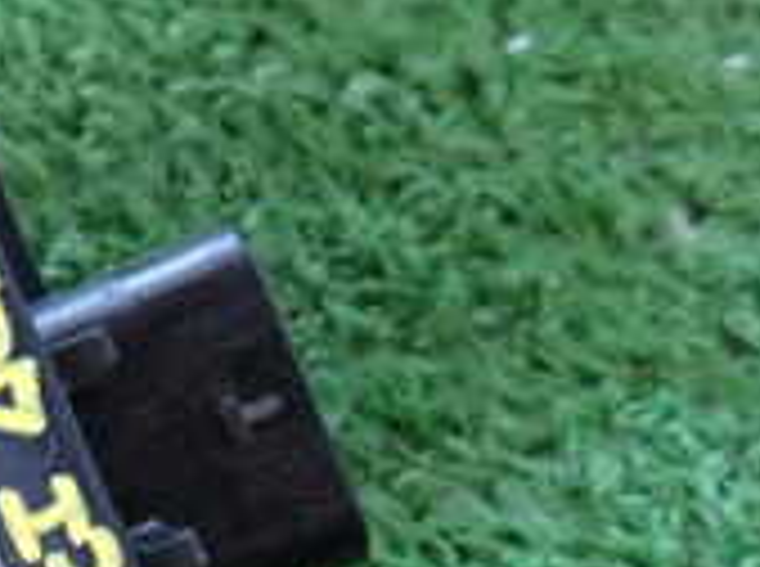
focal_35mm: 89
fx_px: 1950
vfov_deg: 16.1
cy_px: 598
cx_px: -301
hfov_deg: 19.8
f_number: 2
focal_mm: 4.5
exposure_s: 1/30
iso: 400
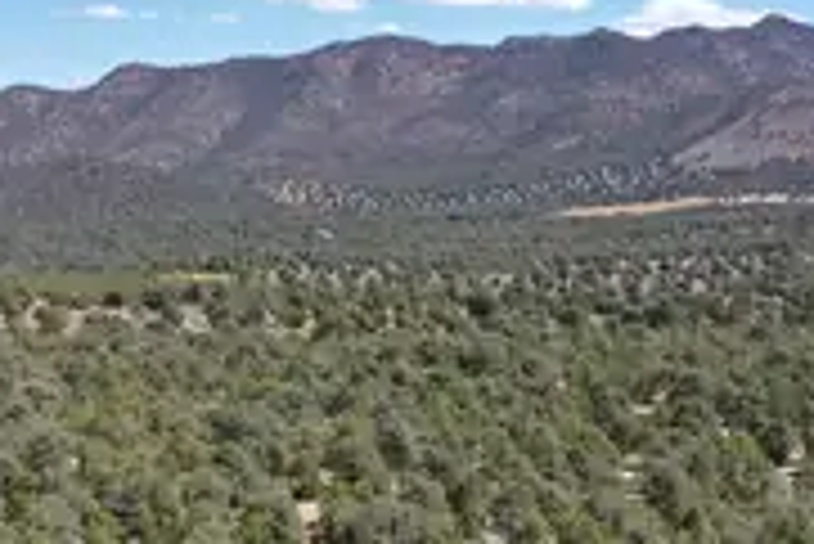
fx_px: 1403
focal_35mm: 62
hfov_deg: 32.3
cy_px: 425
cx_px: 427
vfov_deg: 21.7
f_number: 2.8
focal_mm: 10.26
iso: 100
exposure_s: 1/320
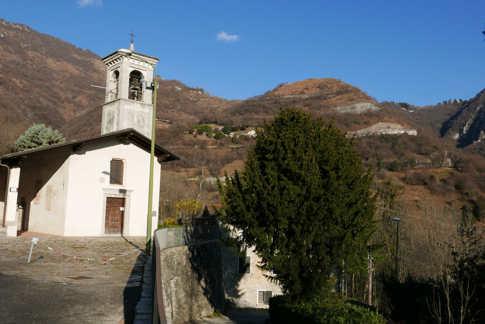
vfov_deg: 38.9
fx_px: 458
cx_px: 242
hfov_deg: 55.8
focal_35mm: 34
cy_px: 162
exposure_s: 1/800
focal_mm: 15.4
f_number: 5.6
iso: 200
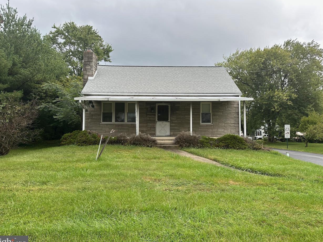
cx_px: 156
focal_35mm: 25
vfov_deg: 54.9
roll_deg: -0.5
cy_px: 123
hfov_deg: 69.4
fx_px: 233
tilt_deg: +2.8
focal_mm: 6.86
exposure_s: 1/718
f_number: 1.78
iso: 80
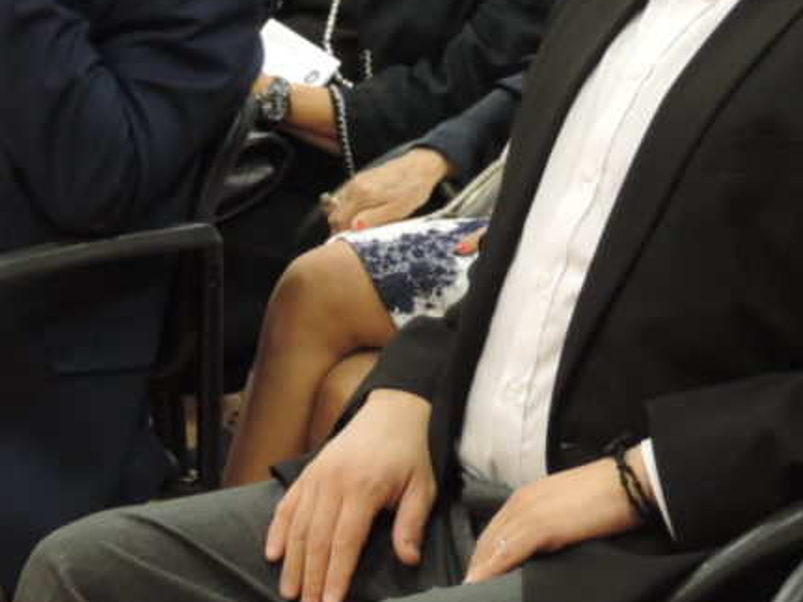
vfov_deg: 6.9
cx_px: 238
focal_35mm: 214
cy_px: 63
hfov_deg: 9.2
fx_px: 4963
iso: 720
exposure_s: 1/25
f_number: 4.1
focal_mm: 16
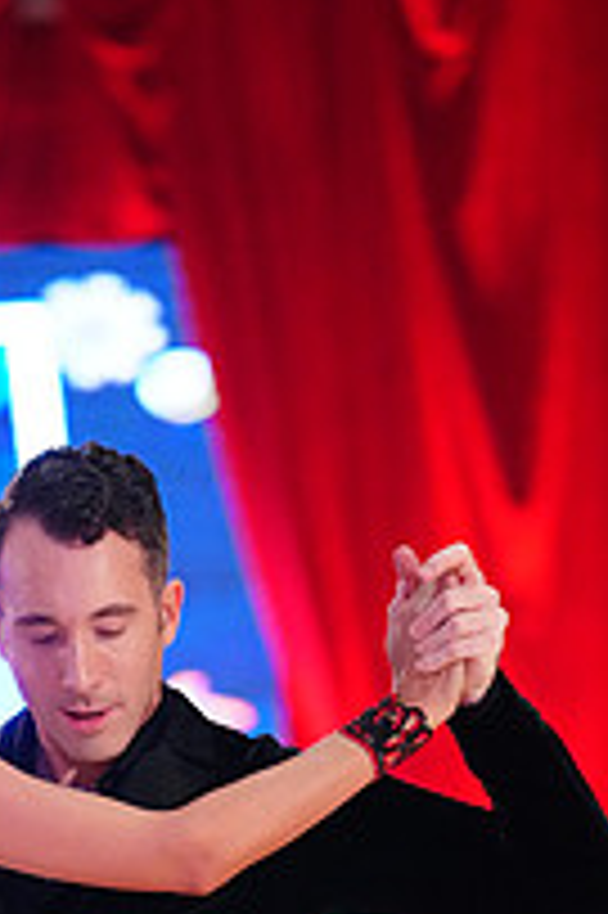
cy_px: 1283
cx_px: 88
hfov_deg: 3.6
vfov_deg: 5.3
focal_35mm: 383
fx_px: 9718
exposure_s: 1/400
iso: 5000
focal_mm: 134
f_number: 2.8
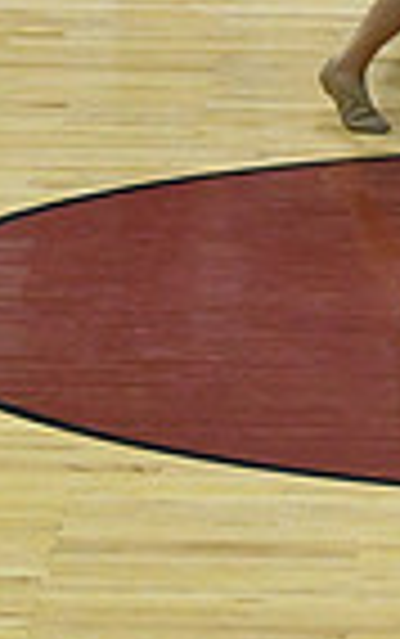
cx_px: 1187
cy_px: -187
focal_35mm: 437
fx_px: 7607
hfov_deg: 3.0
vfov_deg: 4.8
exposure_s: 1/500
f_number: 4
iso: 5000
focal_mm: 70
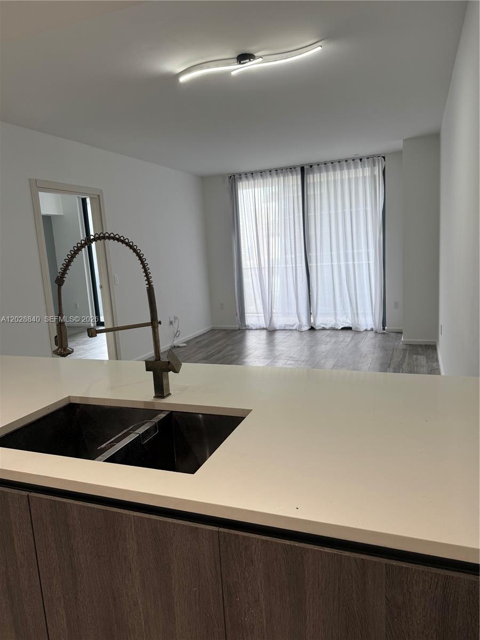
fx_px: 444
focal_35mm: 24
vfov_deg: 71.6
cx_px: 240
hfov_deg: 56.8
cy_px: 320
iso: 125
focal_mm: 6.76
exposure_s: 1/120
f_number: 1.78
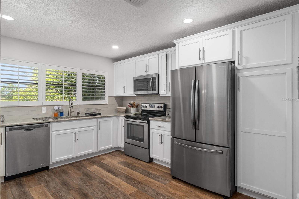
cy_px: 100
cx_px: 150
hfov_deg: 90.0
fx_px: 149
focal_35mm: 18
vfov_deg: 67.4
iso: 320
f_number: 8
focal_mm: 12
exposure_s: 1/1.67
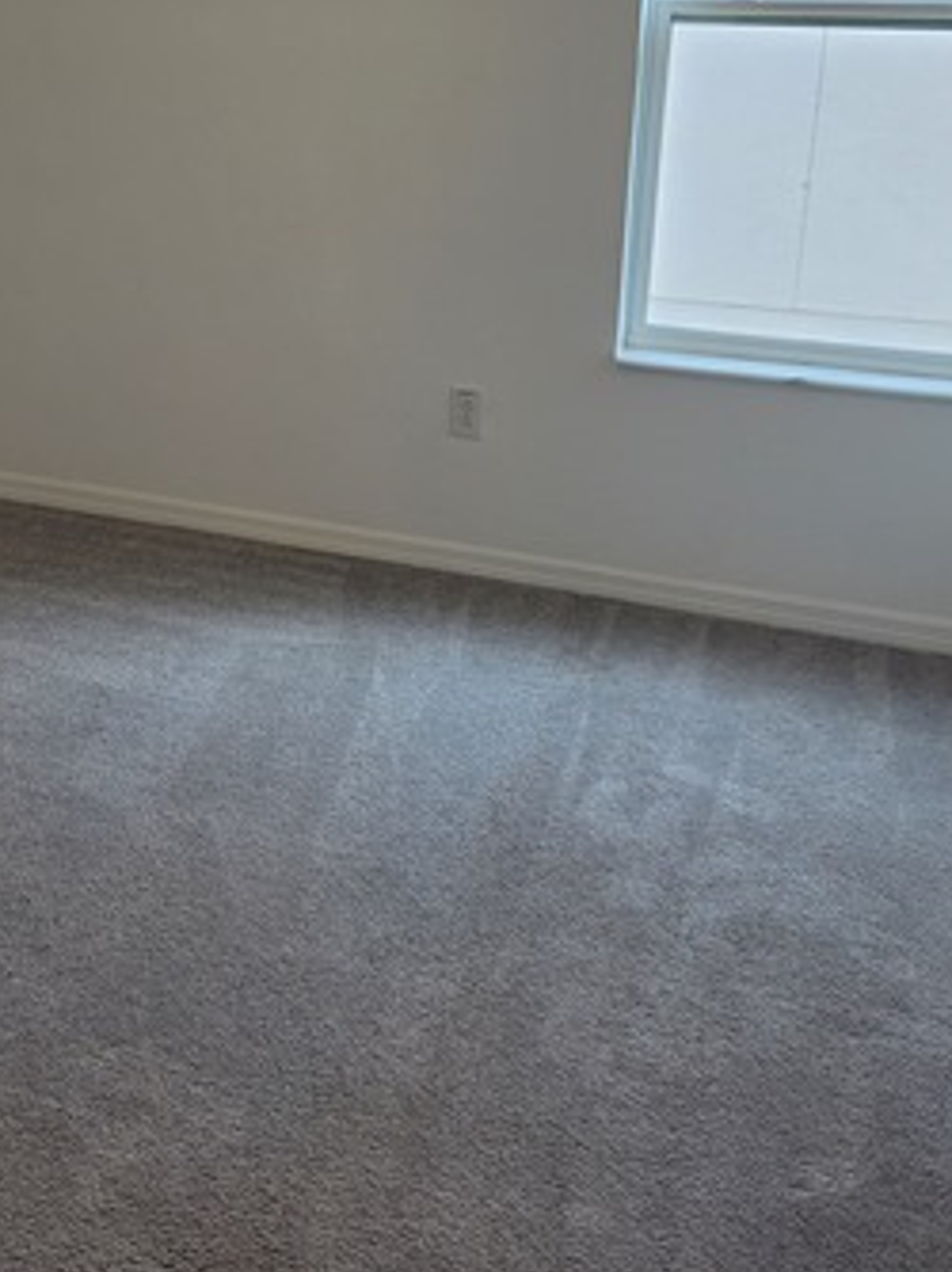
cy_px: 402
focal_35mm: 46
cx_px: 206
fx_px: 1689
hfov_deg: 30.8
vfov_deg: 40.6
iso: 40
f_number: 1.8
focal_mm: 5.4
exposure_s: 1/120
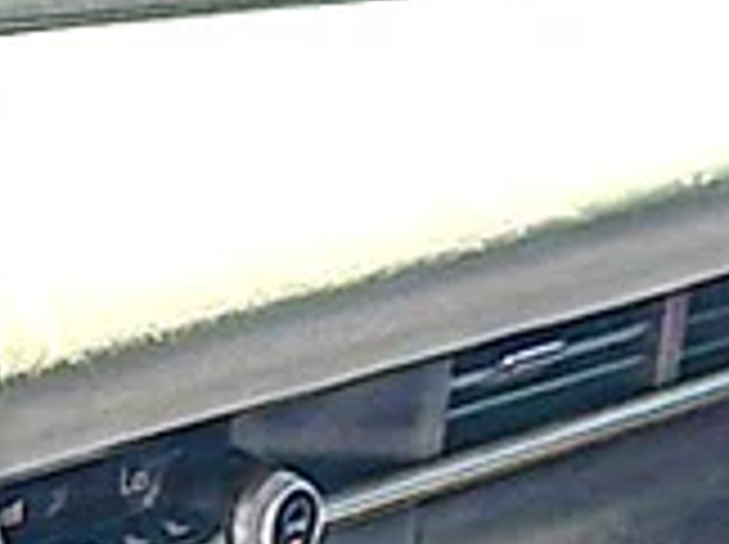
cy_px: 798
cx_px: -356
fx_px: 3554
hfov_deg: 11.3
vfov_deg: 8.6
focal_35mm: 169
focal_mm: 6.86
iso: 125
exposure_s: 1/530
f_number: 1.78
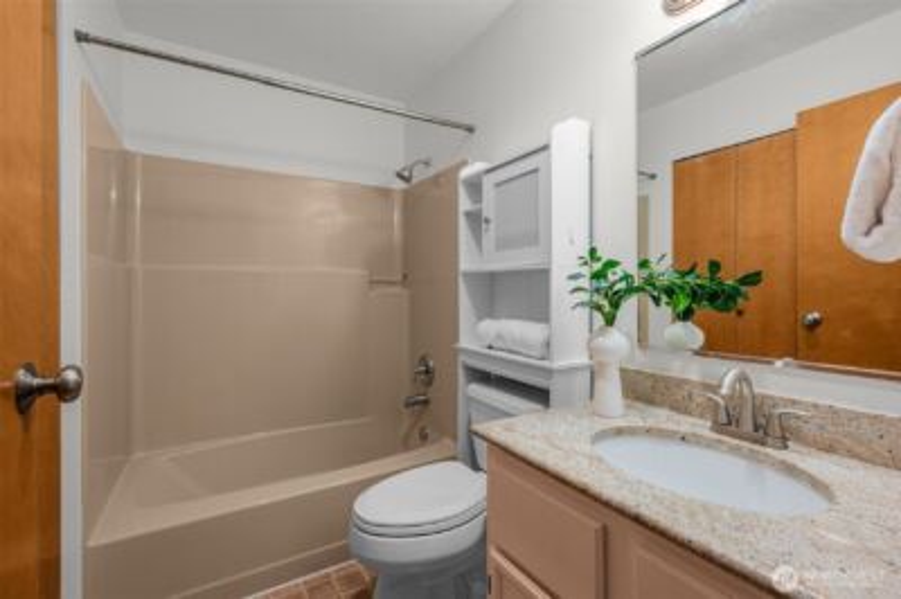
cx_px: 450
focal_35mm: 16
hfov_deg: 96.8
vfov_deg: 73.6
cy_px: 300
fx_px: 400
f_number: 7.1
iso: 320
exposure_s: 1/6
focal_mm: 16
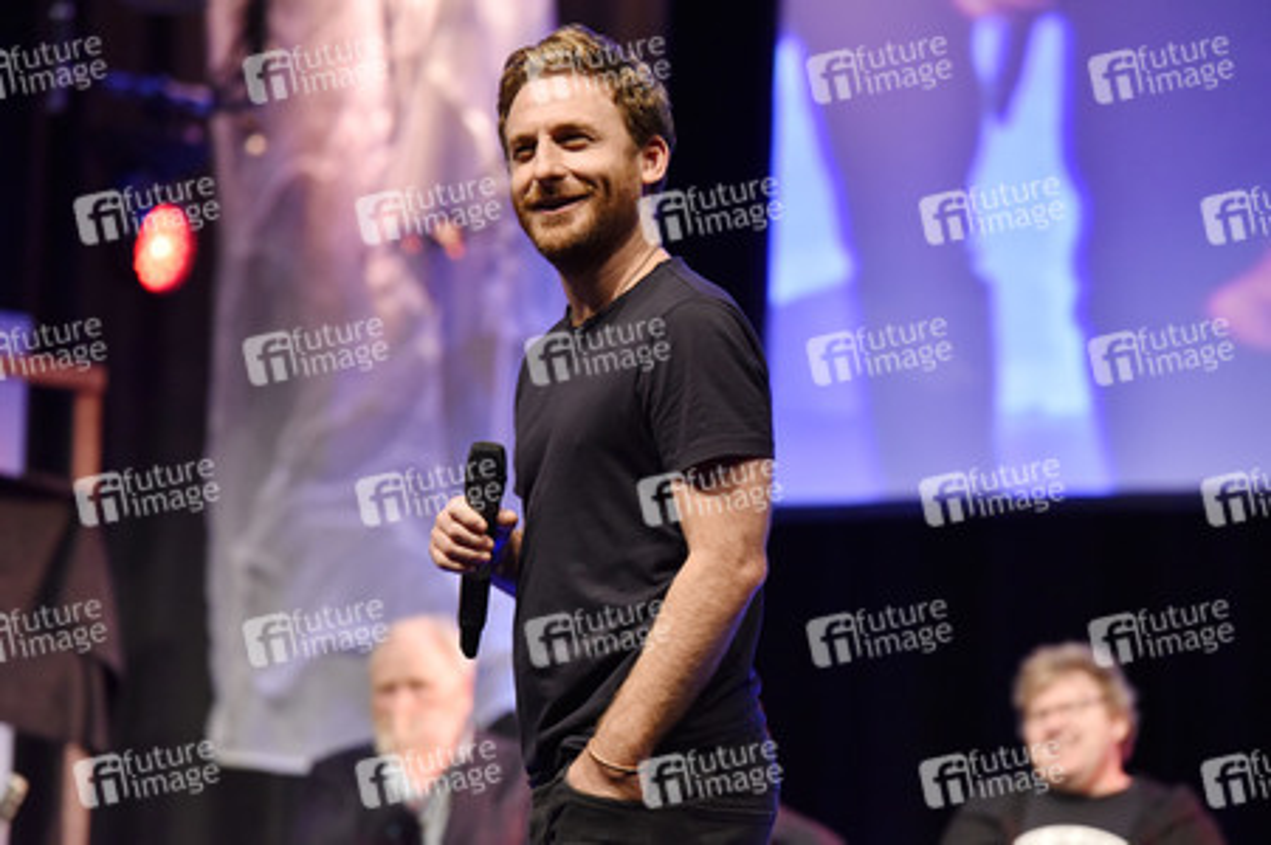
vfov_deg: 8.1
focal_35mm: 170
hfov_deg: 12.1
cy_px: 422
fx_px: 5997
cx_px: 636
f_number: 4
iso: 3200
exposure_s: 1/200
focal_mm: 170
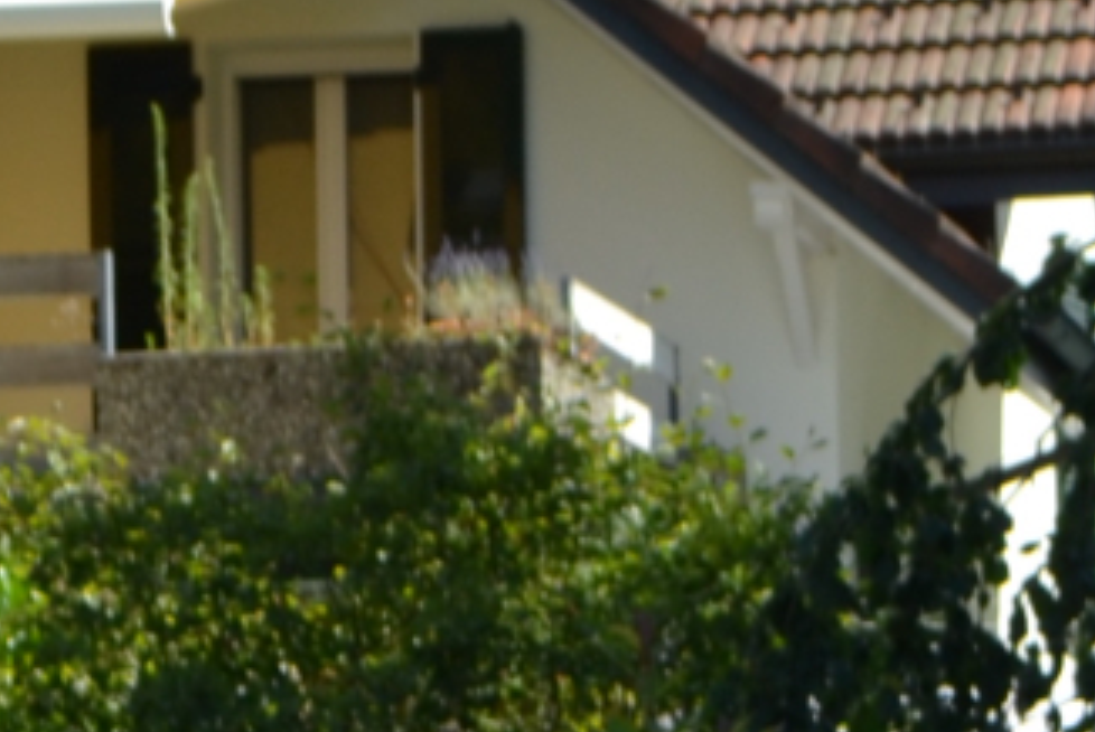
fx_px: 6302
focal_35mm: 207
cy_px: 1754
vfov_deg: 6.3
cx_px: 1864
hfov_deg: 9.5
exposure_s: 1/200
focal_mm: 22
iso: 100
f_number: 7.1
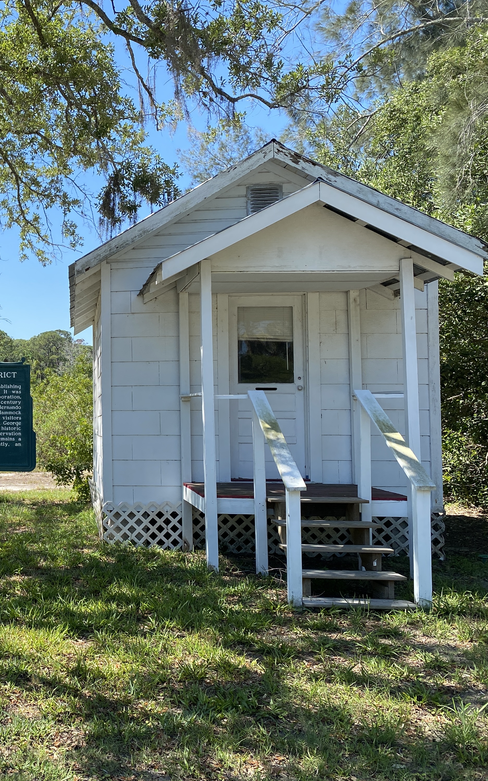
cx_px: -12
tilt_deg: +1.3
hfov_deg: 31.5
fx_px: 787
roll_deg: +0.3
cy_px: 392
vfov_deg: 52.7
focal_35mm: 37
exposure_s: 1/1193
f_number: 1.8
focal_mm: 4.25
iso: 32
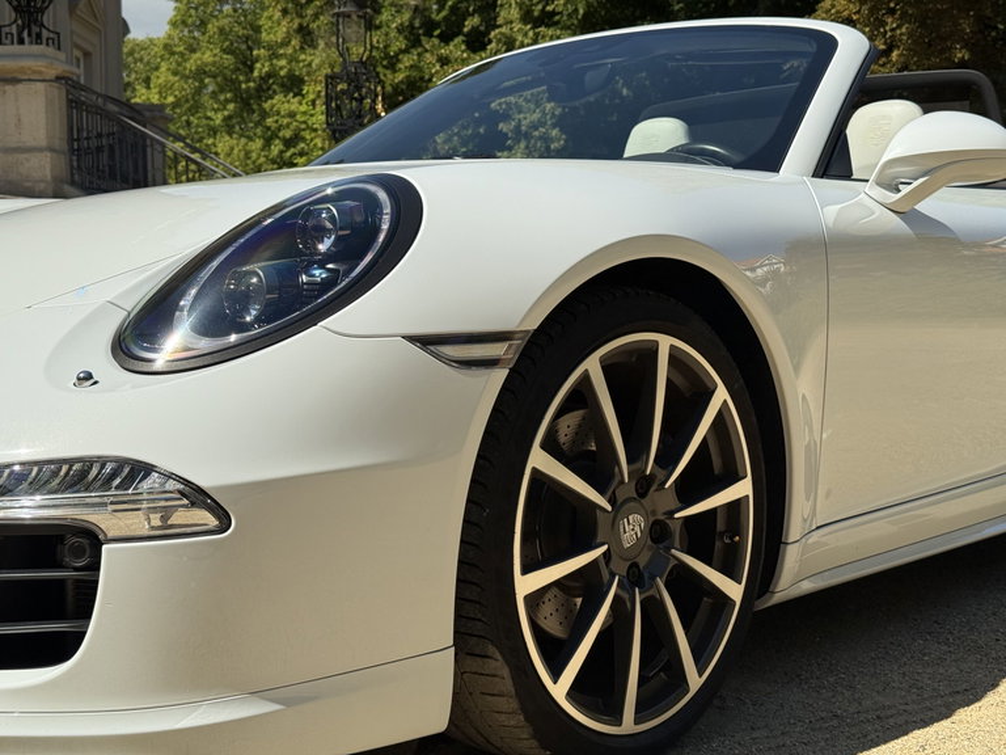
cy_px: 378
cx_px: 503
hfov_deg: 39.7
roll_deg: +0.2
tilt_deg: -4.3
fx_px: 1395
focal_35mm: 48
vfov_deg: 30.3
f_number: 1.78
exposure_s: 1/2342
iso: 64
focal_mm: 6.76
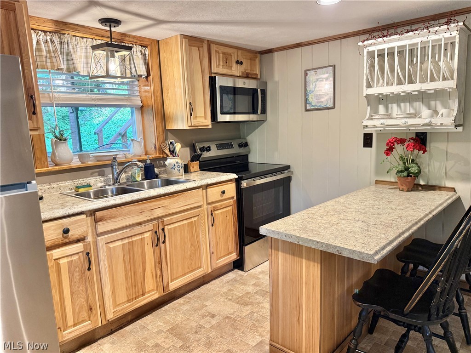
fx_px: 327
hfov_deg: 71.6
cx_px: 236
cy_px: 176
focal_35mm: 24
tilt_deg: -8.5
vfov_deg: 56.8
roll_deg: +1.8
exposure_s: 1/60
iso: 250
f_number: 1.78
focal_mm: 6.76
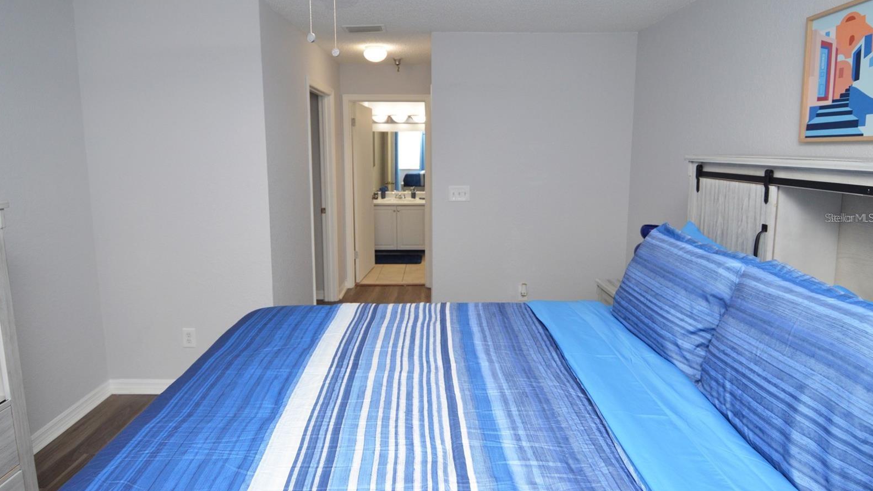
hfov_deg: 89.6
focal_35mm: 19
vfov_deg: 58.2
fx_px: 440
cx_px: 436
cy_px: 218
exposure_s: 1/60
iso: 640
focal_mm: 12
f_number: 4
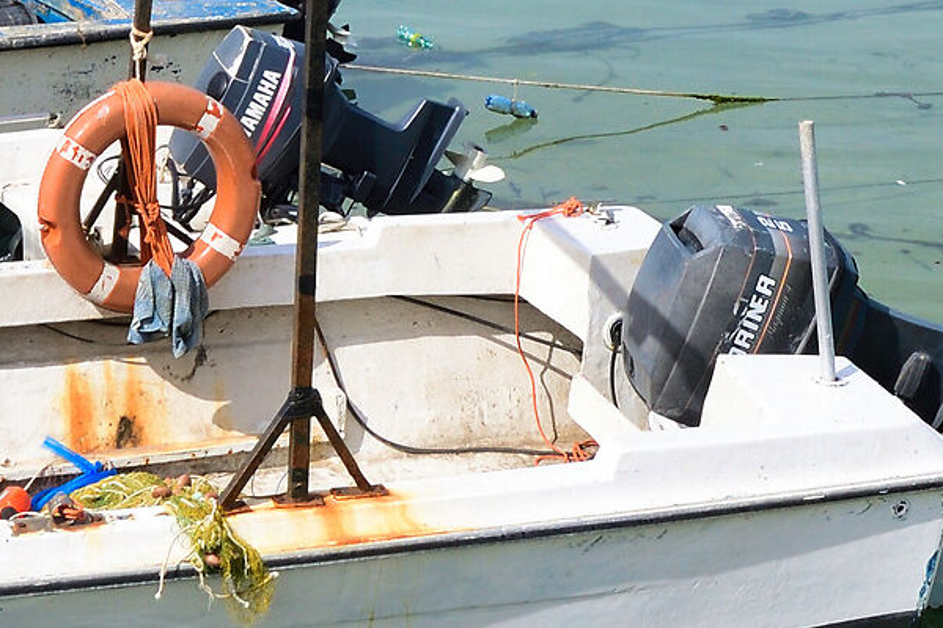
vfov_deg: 10.7
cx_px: 288
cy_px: -482
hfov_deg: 17.0
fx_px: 3143
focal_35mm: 120
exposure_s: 1/250
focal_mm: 20
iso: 200
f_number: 11
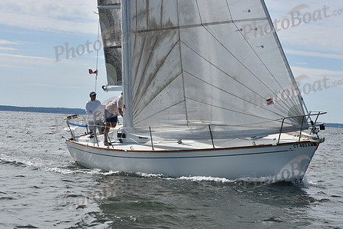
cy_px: 142
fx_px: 868
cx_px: 202
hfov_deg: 22.3
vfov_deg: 15.0
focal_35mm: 91
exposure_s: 1/1000
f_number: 11
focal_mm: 70
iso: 320
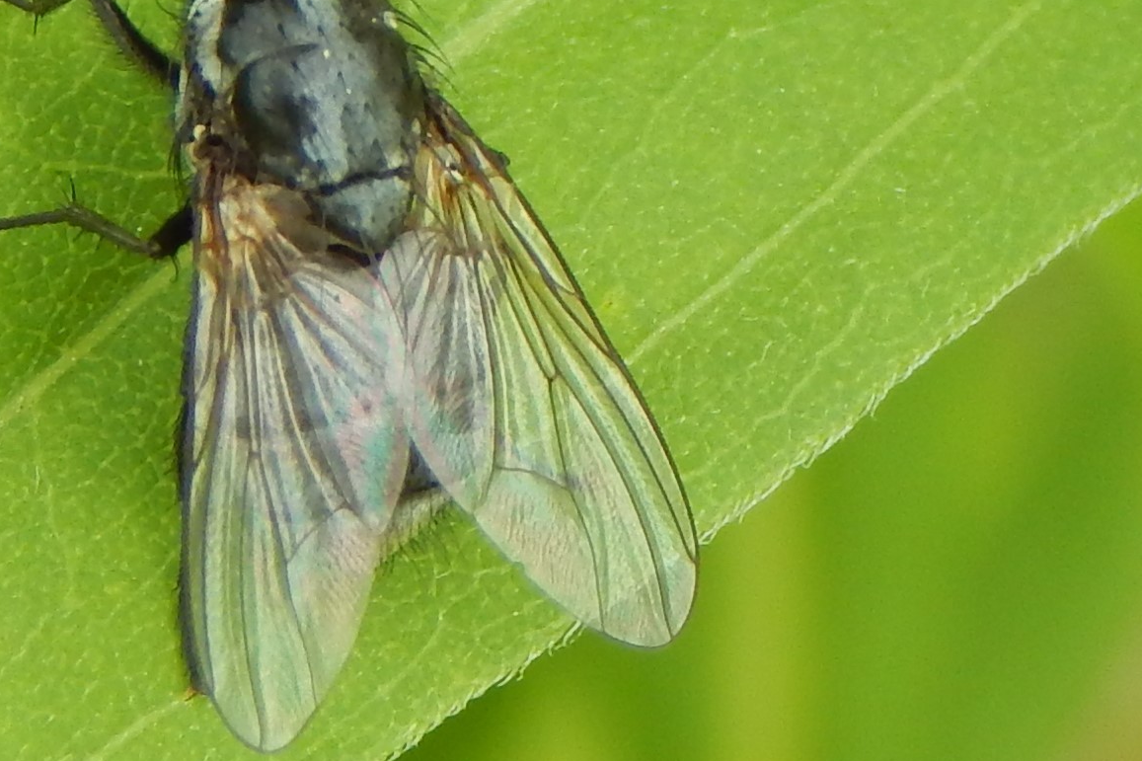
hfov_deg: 8.0
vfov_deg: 5.4
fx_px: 8119
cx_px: 346
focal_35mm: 256
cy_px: 211
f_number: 4.9
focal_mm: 25.3
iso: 125
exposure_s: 1/125
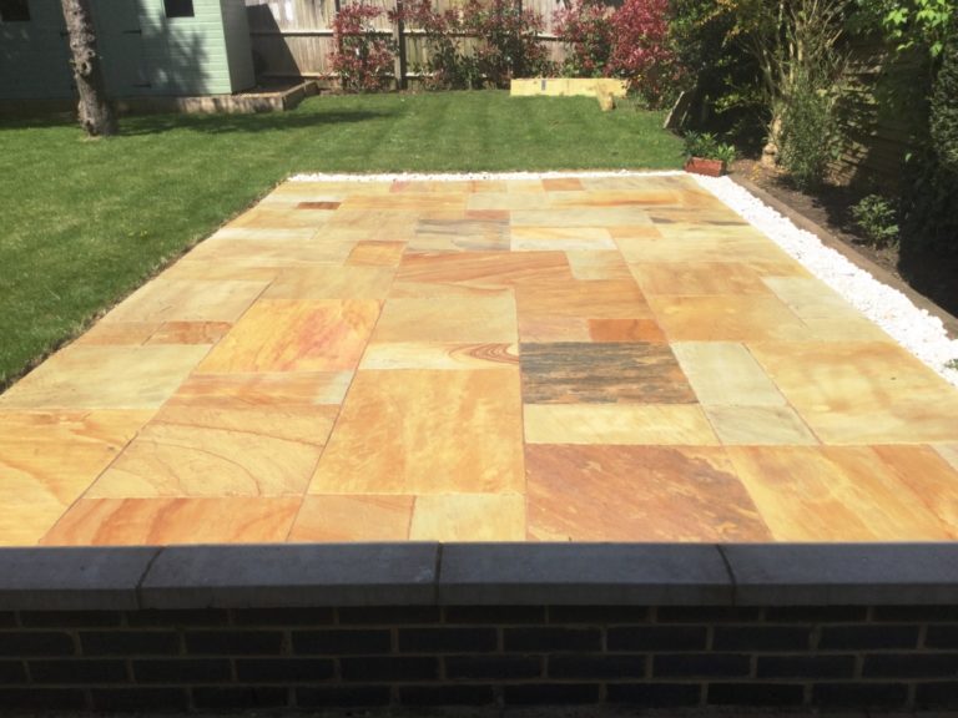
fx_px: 858
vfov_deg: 45.4
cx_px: 479
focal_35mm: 31
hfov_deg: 58.4
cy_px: 359
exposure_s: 1/1567
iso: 25
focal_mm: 3.3
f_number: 2.4
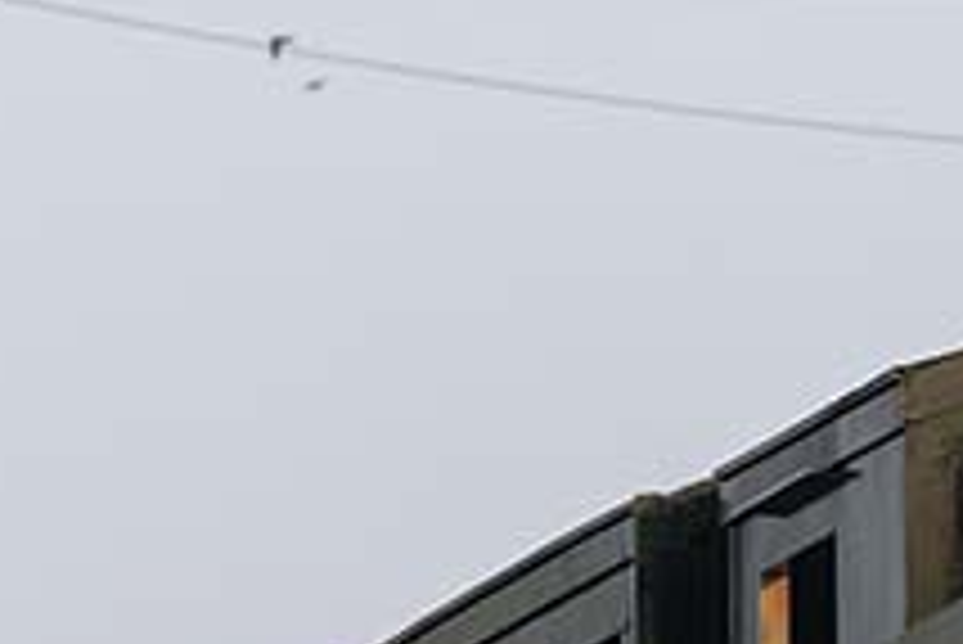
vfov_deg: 1.5
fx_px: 23983
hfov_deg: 2.3
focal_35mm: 896
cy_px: 779
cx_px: 328
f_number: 5.6
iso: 180
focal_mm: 200
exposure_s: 1/250
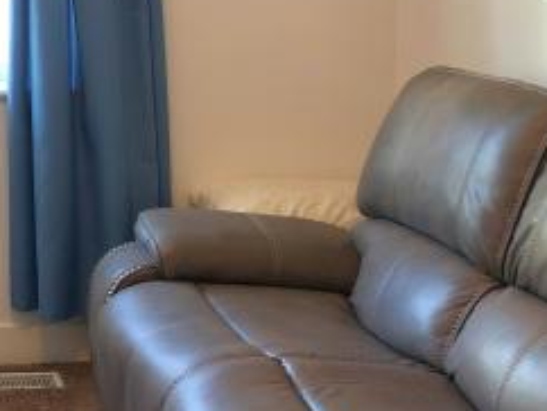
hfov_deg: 23.9
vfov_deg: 19.6
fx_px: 1171
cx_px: -113
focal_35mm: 74
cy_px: 41
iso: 40
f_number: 1.8
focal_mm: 3.99
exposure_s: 1/20
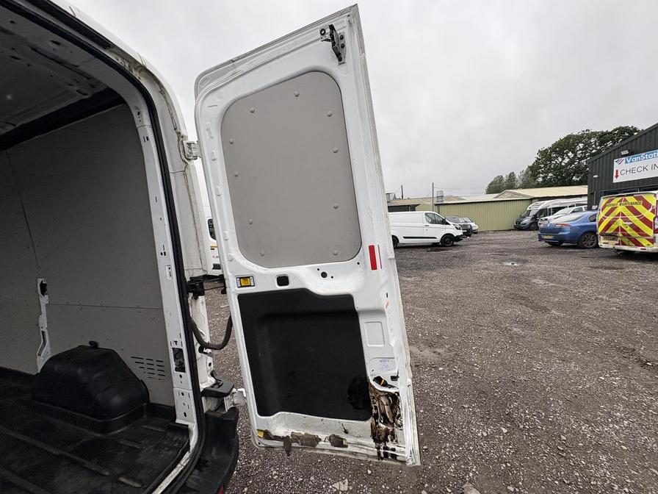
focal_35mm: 14
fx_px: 266
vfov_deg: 85.7
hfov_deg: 102.1
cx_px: 329
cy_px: 247
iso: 40
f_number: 2.2
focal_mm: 2.22
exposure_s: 1/548
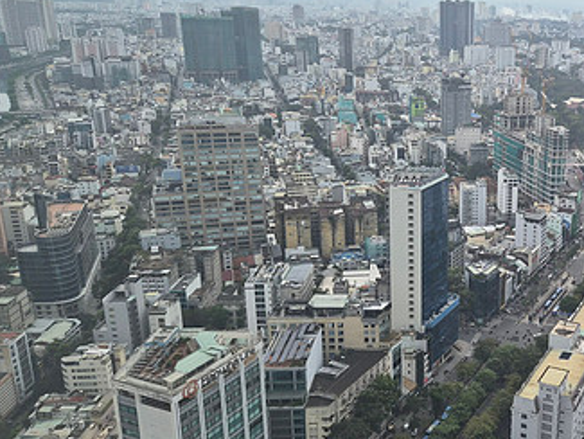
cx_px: 503
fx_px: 692
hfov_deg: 42.7
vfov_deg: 35.2
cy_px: 211
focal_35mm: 41
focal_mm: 5.4
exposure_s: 1/3784
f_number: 1.8
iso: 80
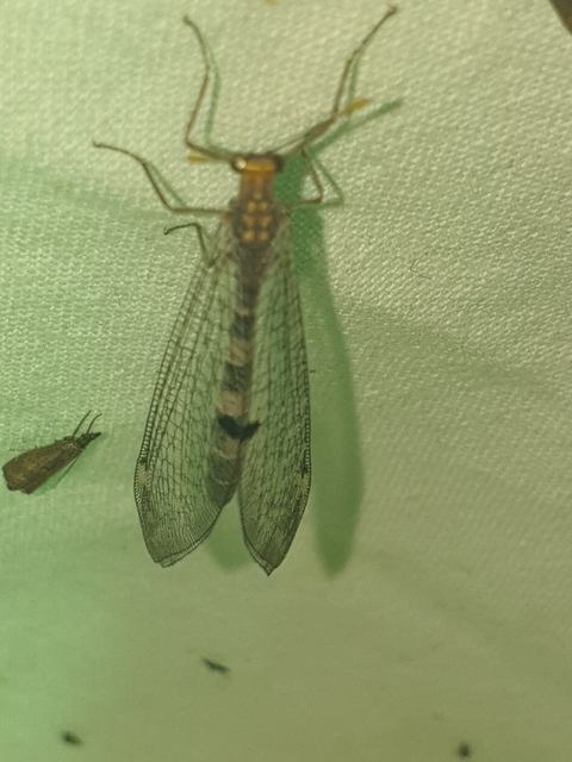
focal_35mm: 26
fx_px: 573
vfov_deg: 67.3
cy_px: 381
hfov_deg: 53.1
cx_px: 286
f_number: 2.4
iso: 50
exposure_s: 1/820
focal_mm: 4.3
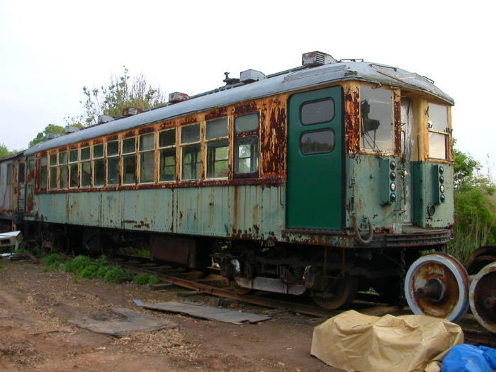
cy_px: 186
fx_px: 530
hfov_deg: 50.1
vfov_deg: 38.7
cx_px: 248
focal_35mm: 37
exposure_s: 1/304
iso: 100
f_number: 2.7
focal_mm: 5.6
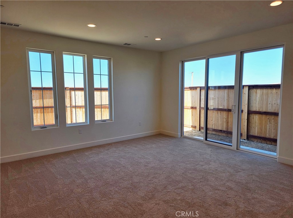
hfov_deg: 71.7
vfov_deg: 56.6
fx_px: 203
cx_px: 146
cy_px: 109
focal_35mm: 24
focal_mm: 6.7
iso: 16
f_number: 1.8
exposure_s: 1/156
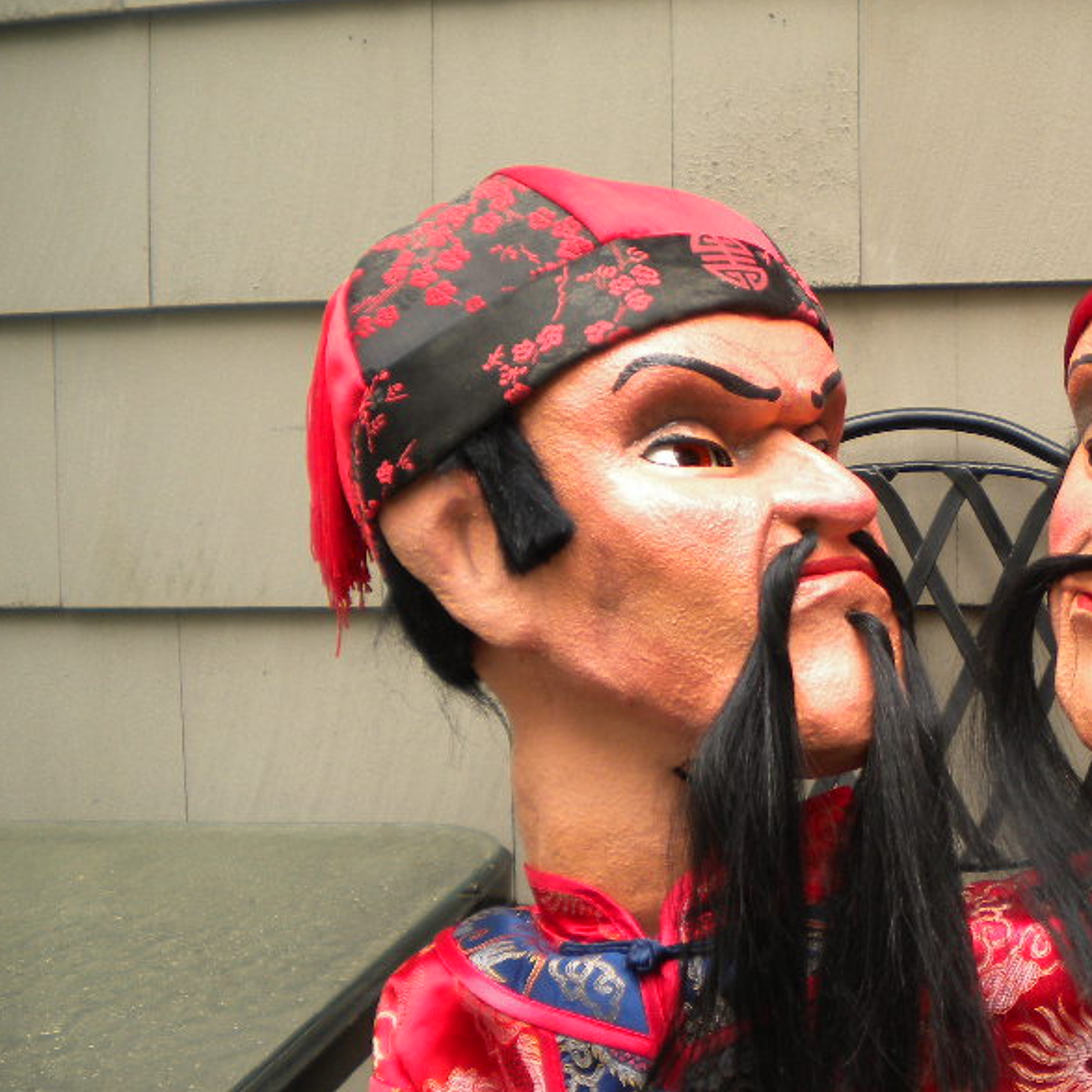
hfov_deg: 30.6
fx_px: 1927
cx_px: 917
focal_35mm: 54
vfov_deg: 31.5
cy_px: 662
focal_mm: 6.3
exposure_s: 1/77.4
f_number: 3.1
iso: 80
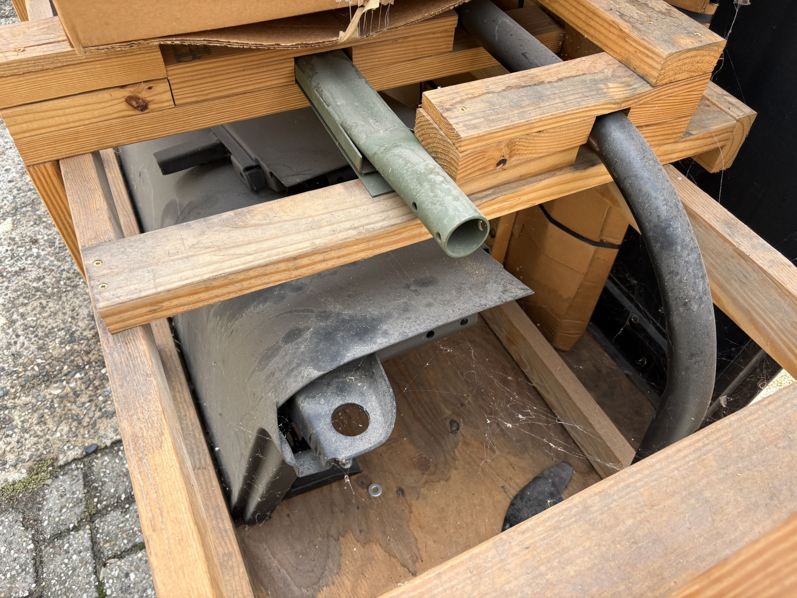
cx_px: 398
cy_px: 299
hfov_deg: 67.3
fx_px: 599
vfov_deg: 53.1
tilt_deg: -49.1
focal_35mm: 26
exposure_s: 1/515
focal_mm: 5.96
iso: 50
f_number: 1.6
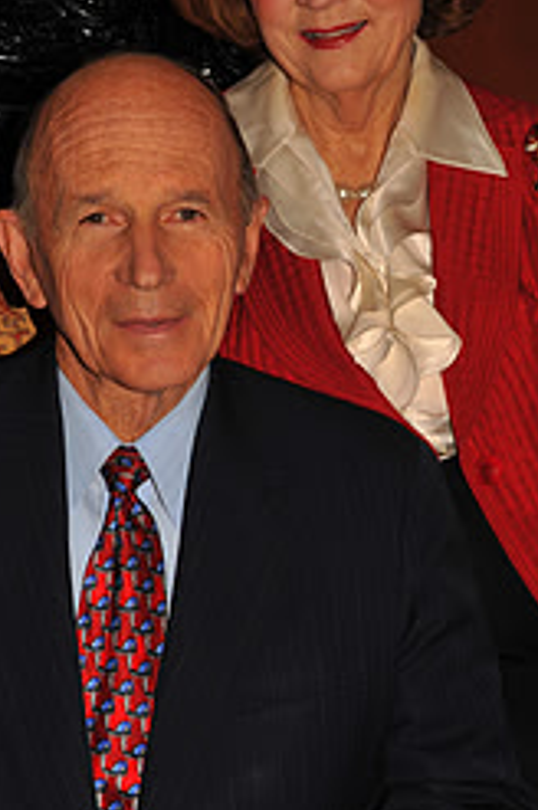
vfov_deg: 22.4
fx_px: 2046
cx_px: 307
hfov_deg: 15.0
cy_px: 387
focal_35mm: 91
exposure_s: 1/250
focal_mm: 50
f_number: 8
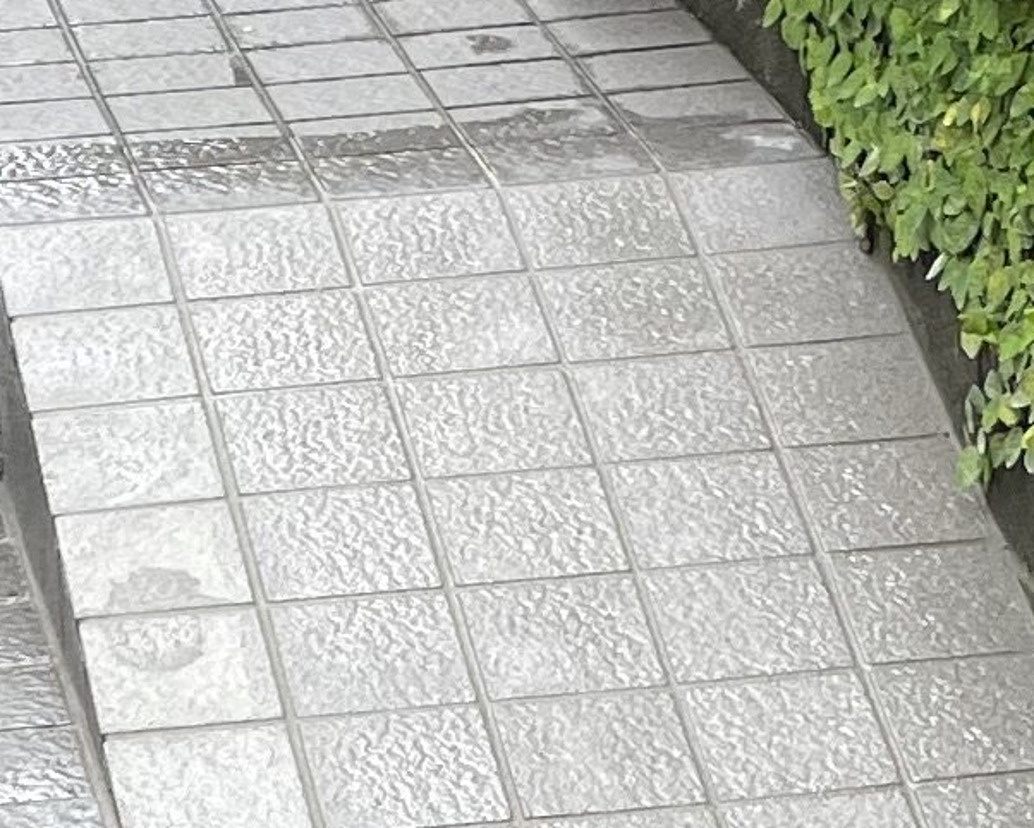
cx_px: 551
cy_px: 1362
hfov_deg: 11.3
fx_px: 5204
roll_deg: +2.8
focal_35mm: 170
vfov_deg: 8.8
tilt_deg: -27.4
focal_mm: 4.2
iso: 32
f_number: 1.6
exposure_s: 1/774
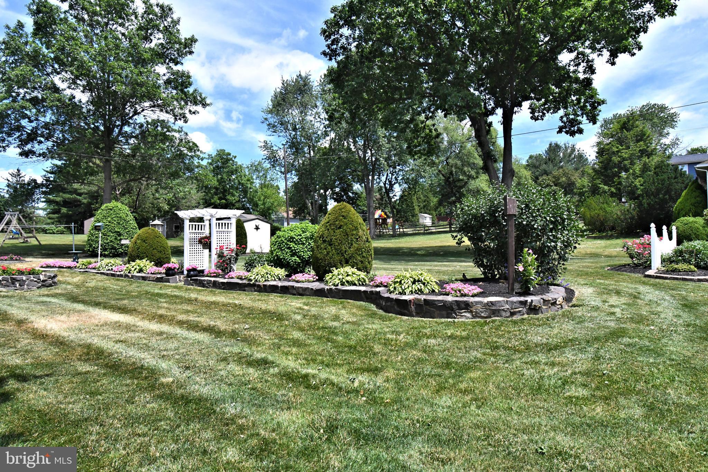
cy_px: 236
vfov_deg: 59.5
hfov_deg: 81.2
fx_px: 413
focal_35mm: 21
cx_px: 354
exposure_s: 1/3200
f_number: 10
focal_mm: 14
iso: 2500
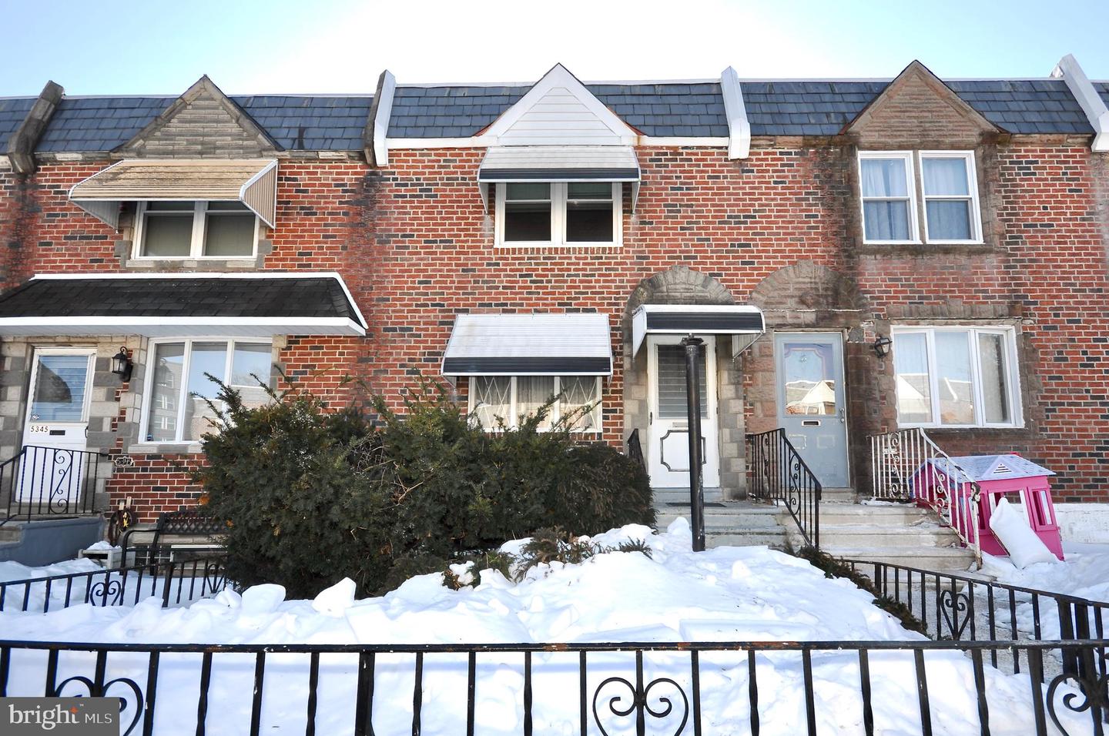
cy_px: 368
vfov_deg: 77.2
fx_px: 461
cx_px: 554
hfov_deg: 100.5
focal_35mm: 15
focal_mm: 10
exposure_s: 1/200
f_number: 7.1
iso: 100
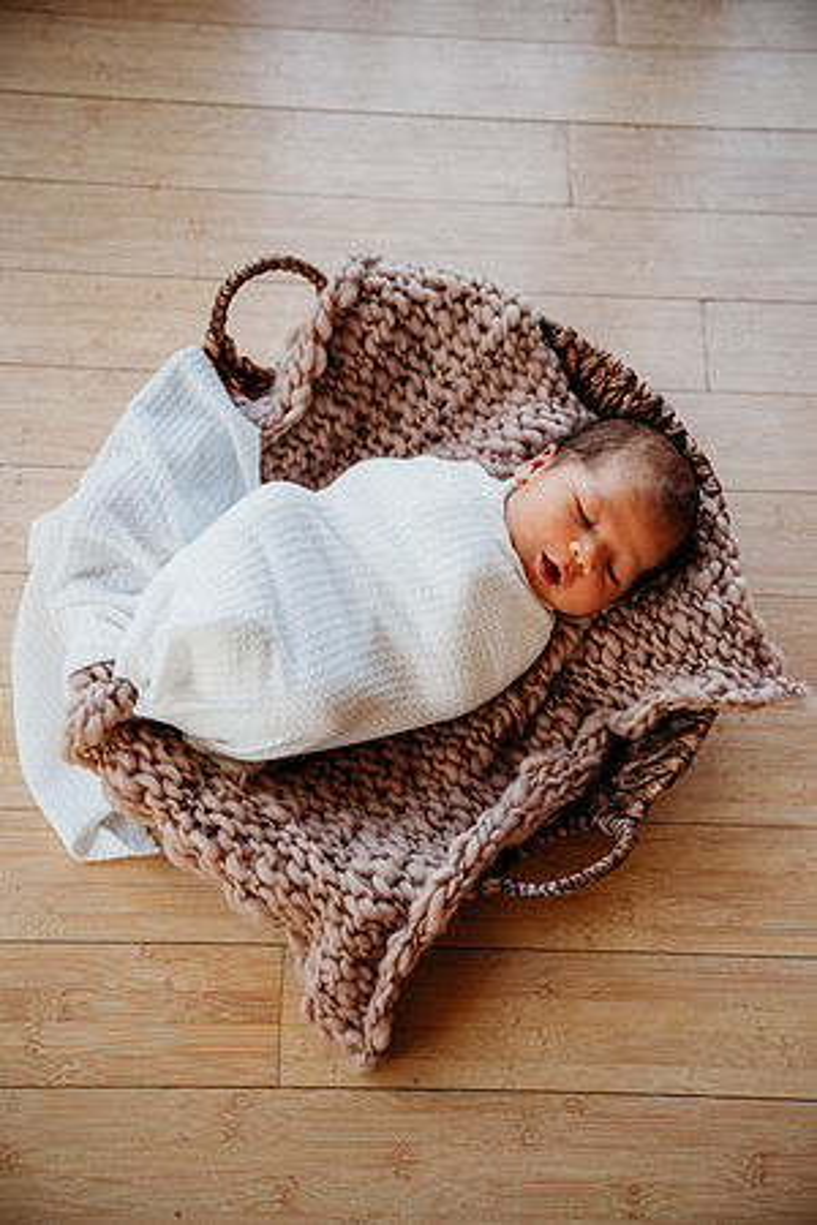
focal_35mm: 48
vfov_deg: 41.1
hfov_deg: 28.1
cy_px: 612
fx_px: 1634
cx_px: 408
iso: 500
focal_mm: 48
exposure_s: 1/250
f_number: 3.5
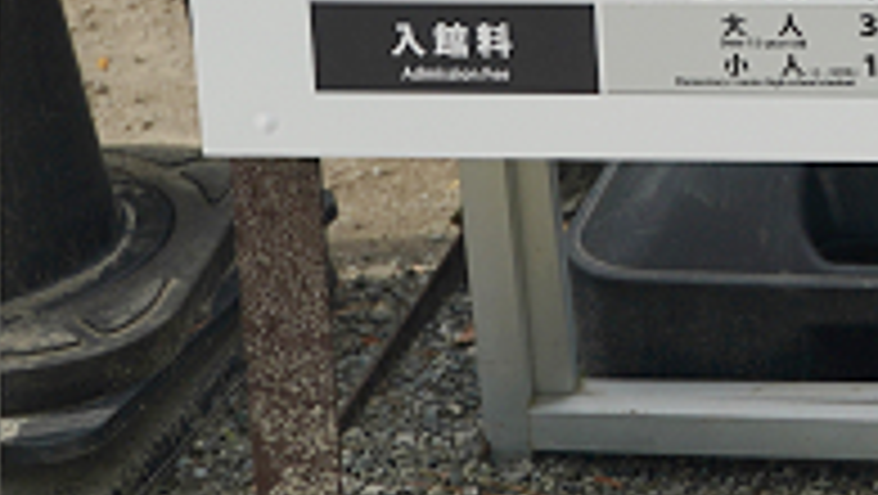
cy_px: -1066
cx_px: 1562
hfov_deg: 9.1
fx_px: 5265
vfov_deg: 5.1
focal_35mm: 226
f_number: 4.5
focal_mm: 35
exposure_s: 1/200
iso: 100
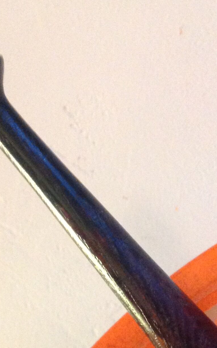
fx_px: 738
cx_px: 184
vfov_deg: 25.7
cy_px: 307
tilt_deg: -19.9
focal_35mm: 78
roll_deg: +38.5
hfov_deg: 16.6
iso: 400
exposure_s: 1/17
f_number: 2.4
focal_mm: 4.28
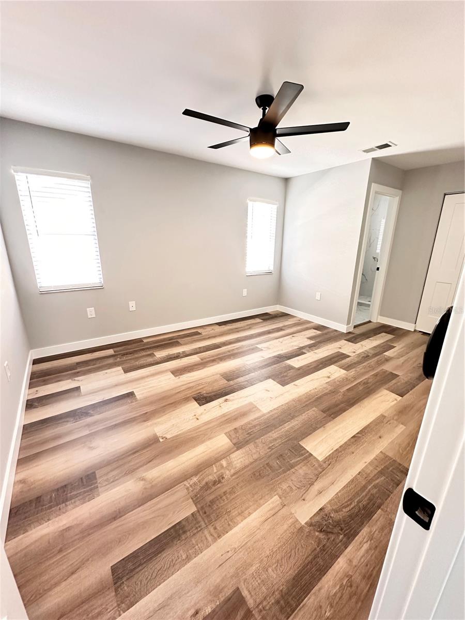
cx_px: 232
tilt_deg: -15.5
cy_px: 310
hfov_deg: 85.7
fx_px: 251
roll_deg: -2.4
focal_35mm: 14
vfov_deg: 102.1
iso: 500
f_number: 2.2
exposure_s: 1/60
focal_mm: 2.22
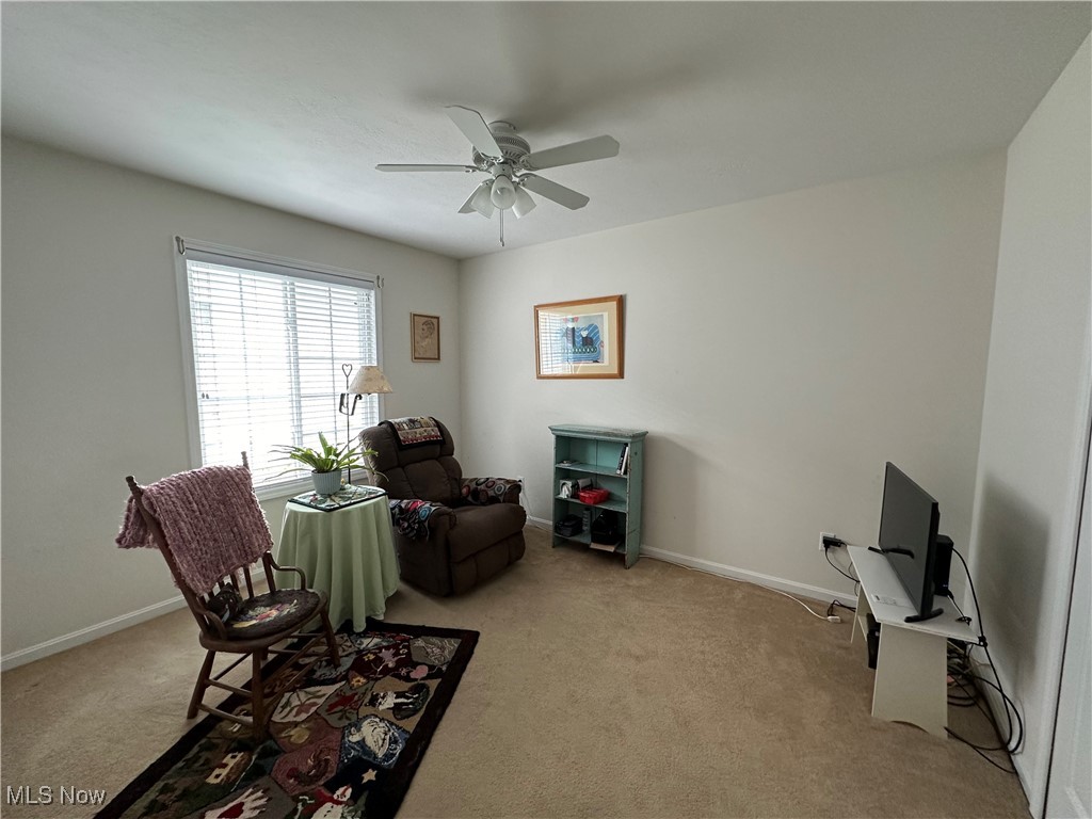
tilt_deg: -4.9
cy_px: 410
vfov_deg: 85.7
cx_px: 546
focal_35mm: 14
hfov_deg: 102.1
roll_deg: -0.1
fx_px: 442
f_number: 2.2
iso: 200
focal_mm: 2.22
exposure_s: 1/120
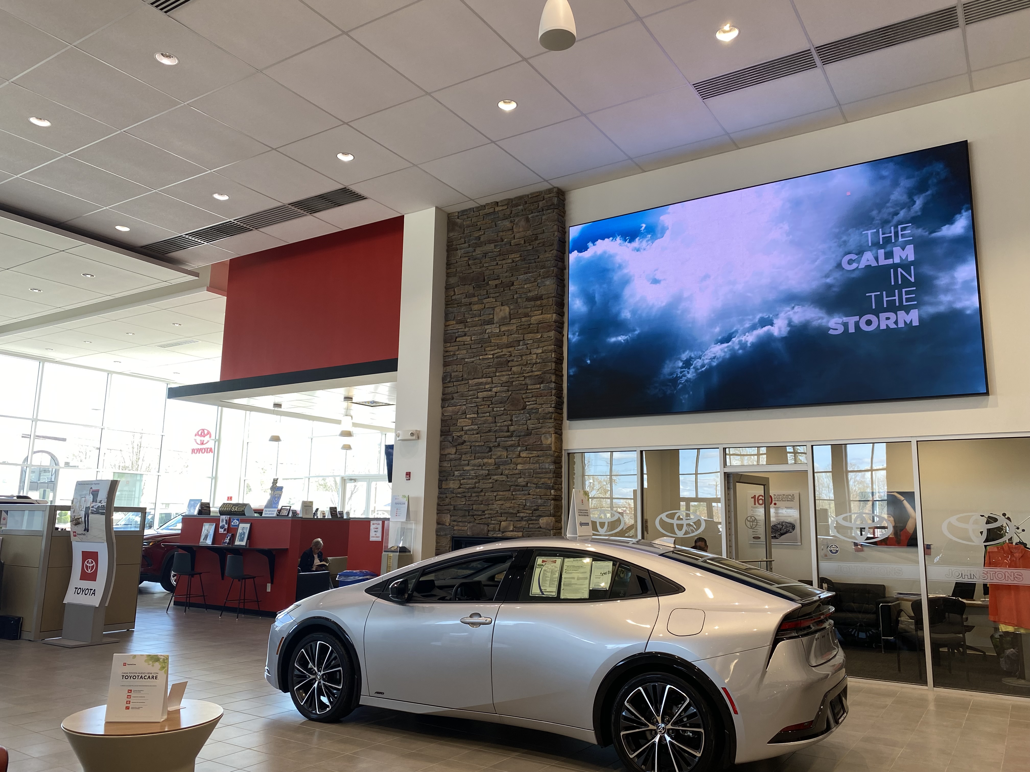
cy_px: 386
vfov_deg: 53.1
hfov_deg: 67.3
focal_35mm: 26
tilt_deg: +8.8
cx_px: 515
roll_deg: -1.5
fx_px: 774
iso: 50
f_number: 1.8
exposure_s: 1/151
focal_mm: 4.25
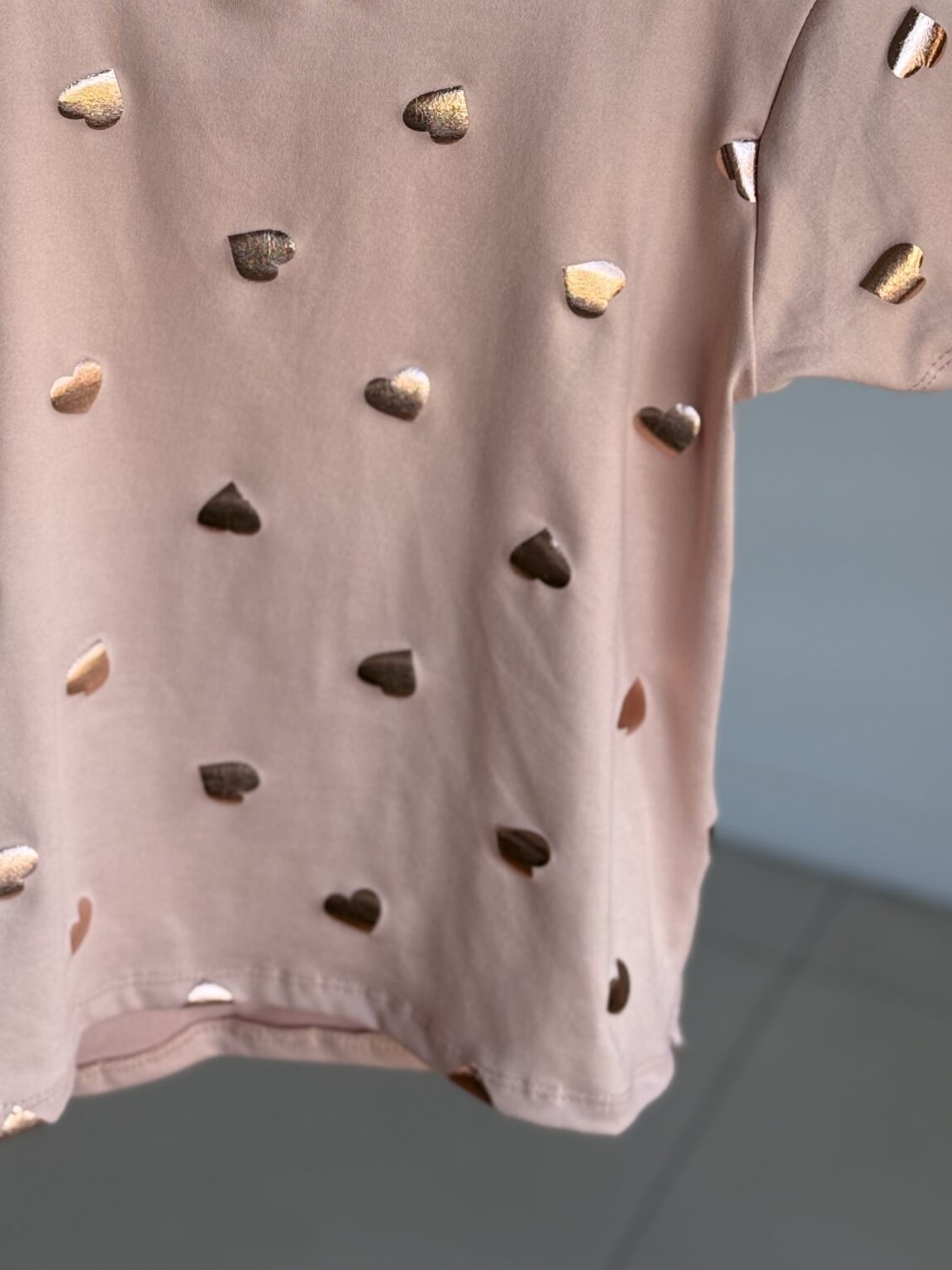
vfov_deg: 24.0
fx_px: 2934
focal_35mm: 80
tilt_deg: -21.6
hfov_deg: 18.4
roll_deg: -1.8
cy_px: 236
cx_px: 345
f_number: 1.78
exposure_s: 1/327
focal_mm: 6.76
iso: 64
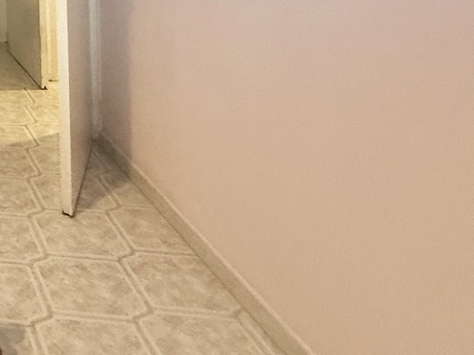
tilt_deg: +1.2
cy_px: -123
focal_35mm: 44
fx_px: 602
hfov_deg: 28.5
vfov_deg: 26.9
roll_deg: +1.3
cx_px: -232
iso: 400
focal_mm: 2.22
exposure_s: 1/50
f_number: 2.2
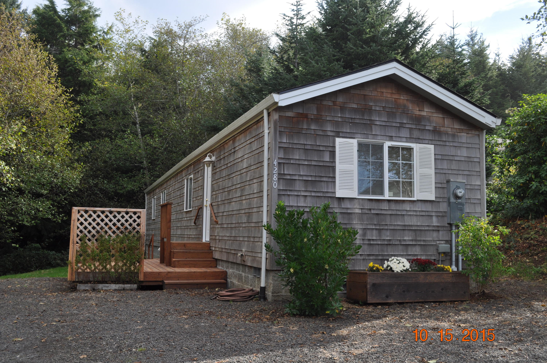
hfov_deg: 53.2
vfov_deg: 36.8
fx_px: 546
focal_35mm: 36
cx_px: 274
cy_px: 182
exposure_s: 1/200
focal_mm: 24
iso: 200
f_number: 7.1
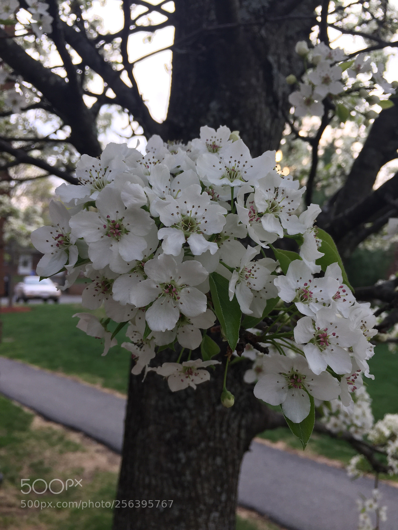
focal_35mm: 29
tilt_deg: +4.2
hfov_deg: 48.2
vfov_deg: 61.7
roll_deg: -2.1
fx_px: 445
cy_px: 265
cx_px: 199
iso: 32
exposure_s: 1/178
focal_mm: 4.15
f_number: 2.2
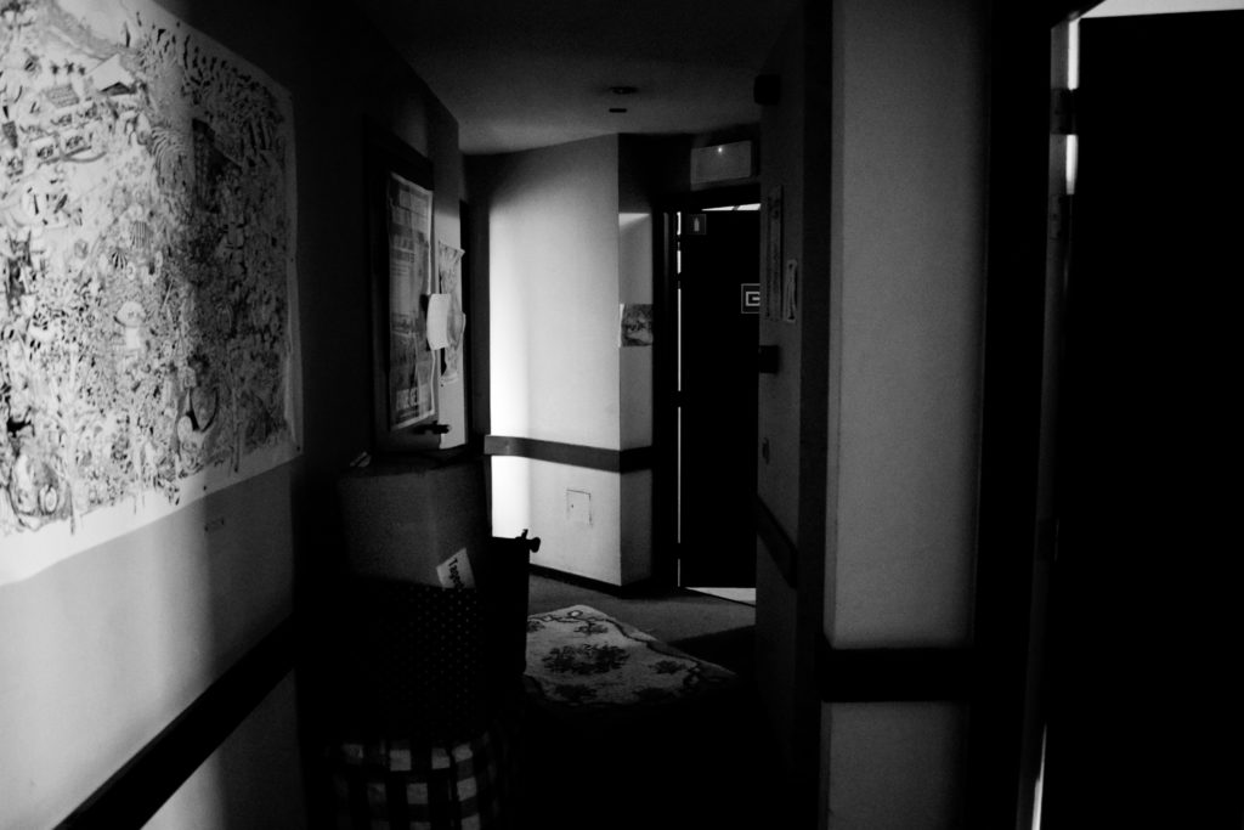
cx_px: 622
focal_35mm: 27
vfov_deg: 47.9
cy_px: 415
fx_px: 933
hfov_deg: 67.4
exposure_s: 1/25
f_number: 3.5
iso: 6400
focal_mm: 18
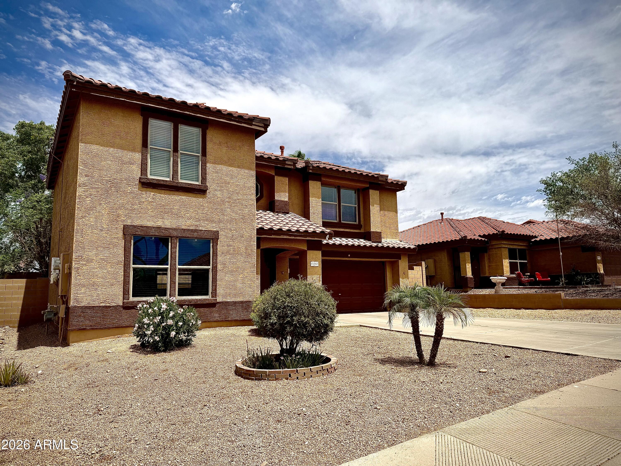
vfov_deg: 56.8
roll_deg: +1.3
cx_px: 310
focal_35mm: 24
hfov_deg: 71.6
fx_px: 431
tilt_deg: +8.4
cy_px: 233
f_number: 1.78
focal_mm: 6.76
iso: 80
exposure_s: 1/10309
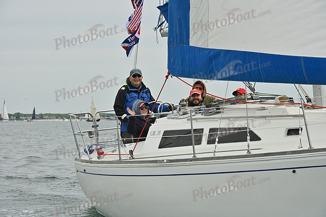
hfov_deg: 14.2
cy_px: 108
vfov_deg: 9.5
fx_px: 1313
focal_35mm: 145
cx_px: 163
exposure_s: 1/800
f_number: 11
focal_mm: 145
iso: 320
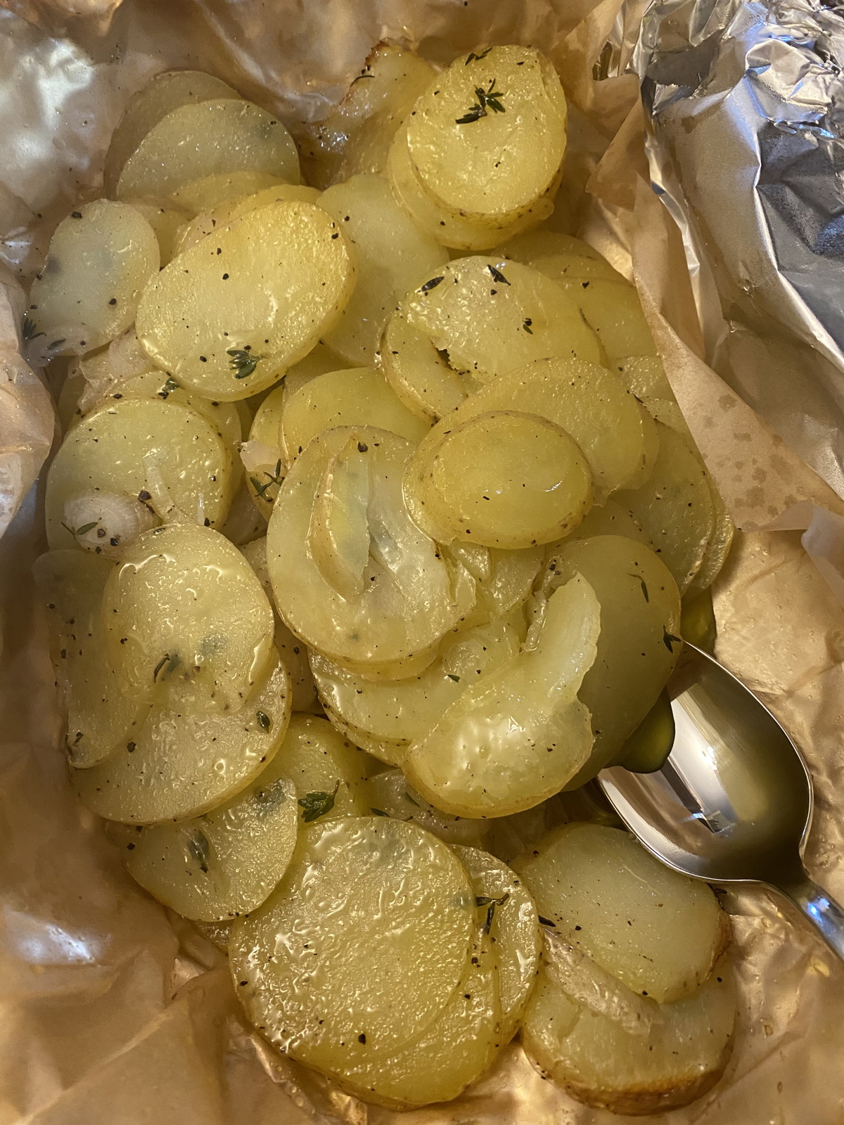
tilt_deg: -71.5
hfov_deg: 53.1
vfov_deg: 67.3
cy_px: 562
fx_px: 845
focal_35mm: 26
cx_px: 422
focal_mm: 4.25
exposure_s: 1/60
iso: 320
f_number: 1.8
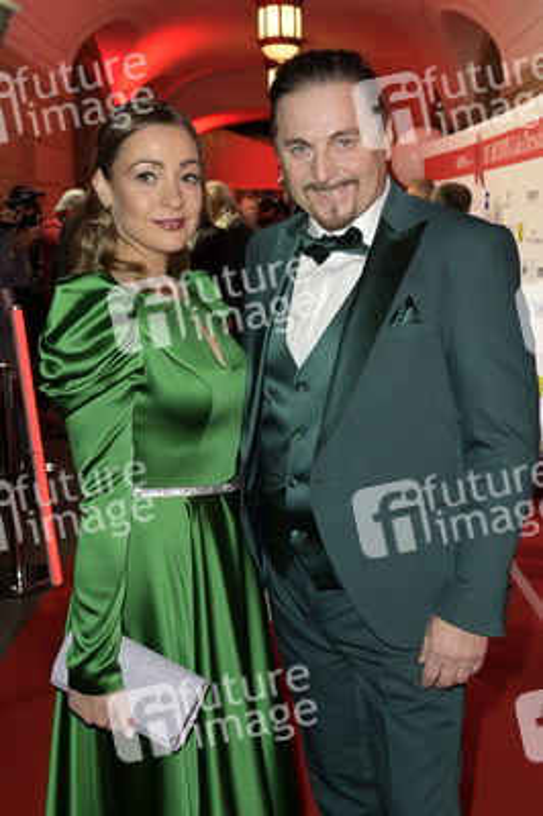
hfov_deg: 37.8
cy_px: 408
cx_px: 272
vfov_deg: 54.5
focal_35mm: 35
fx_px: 793
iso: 1000
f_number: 5.6
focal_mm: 35
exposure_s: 1/125
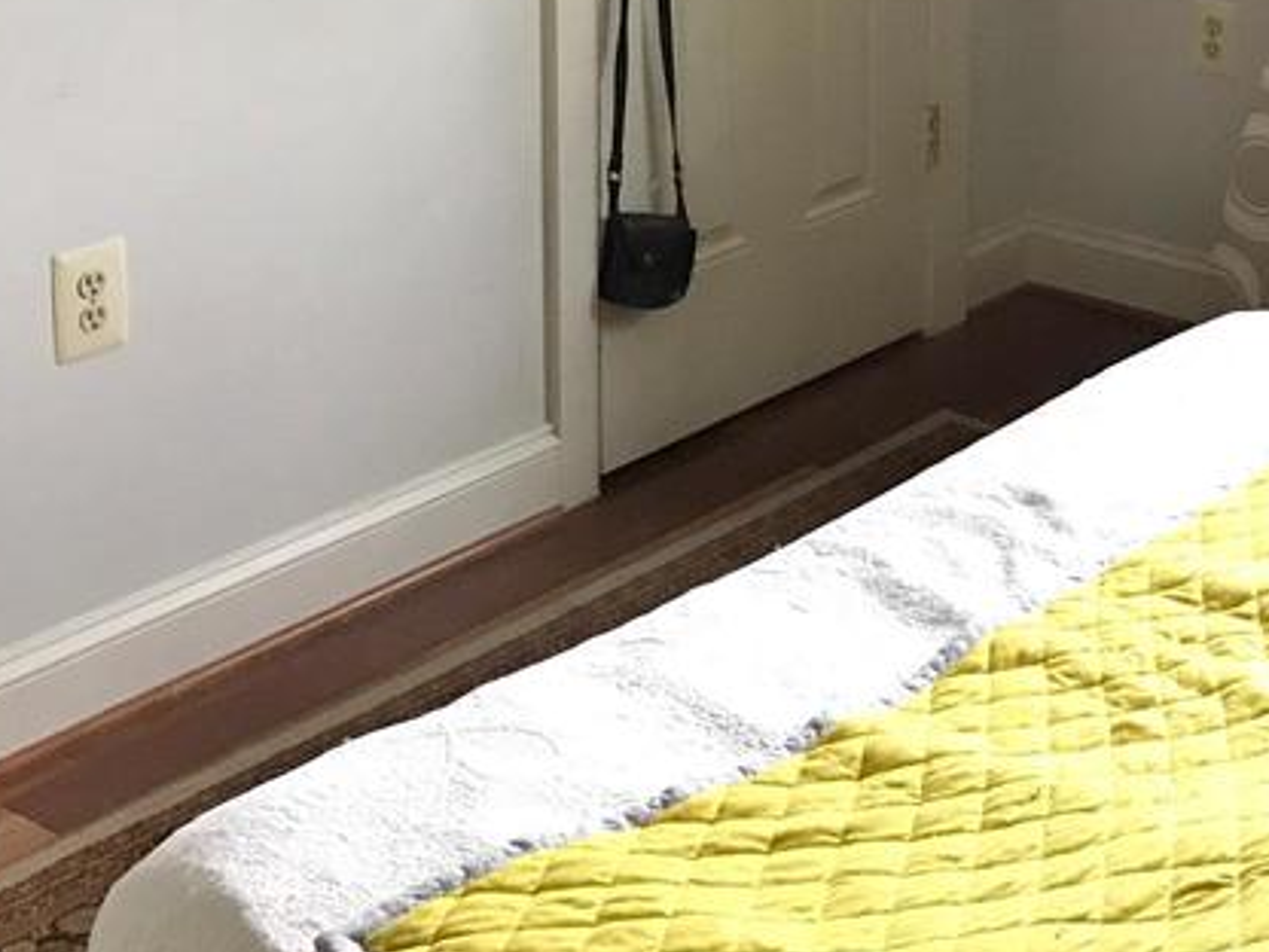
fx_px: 2529
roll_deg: -1.5
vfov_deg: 20.3
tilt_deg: -11.2
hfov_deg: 27.0
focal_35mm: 69
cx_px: 1177
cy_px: -95
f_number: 1.8
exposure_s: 1/9
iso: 100
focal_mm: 3.99
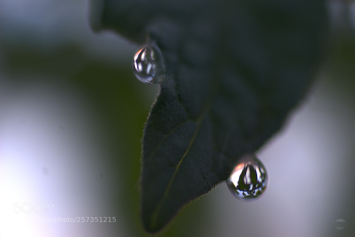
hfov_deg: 15.2
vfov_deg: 10.2
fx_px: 1332
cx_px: 178
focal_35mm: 135
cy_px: 118
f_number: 2.8
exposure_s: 1/160
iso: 320
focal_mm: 90
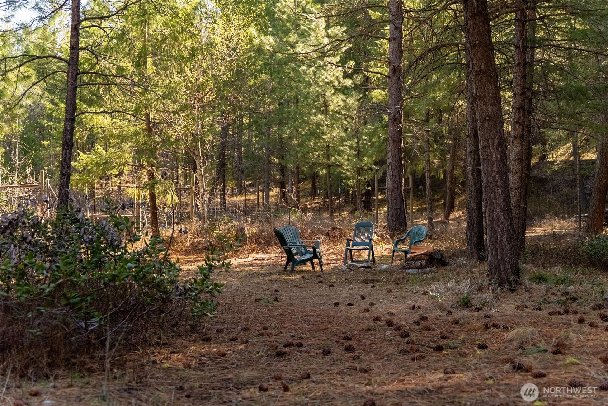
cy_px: 203
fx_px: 627
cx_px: 304
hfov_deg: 51.7
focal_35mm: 37
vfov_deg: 35.9
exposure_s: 1/8000
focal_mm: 37.1
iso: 100
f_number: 2.8
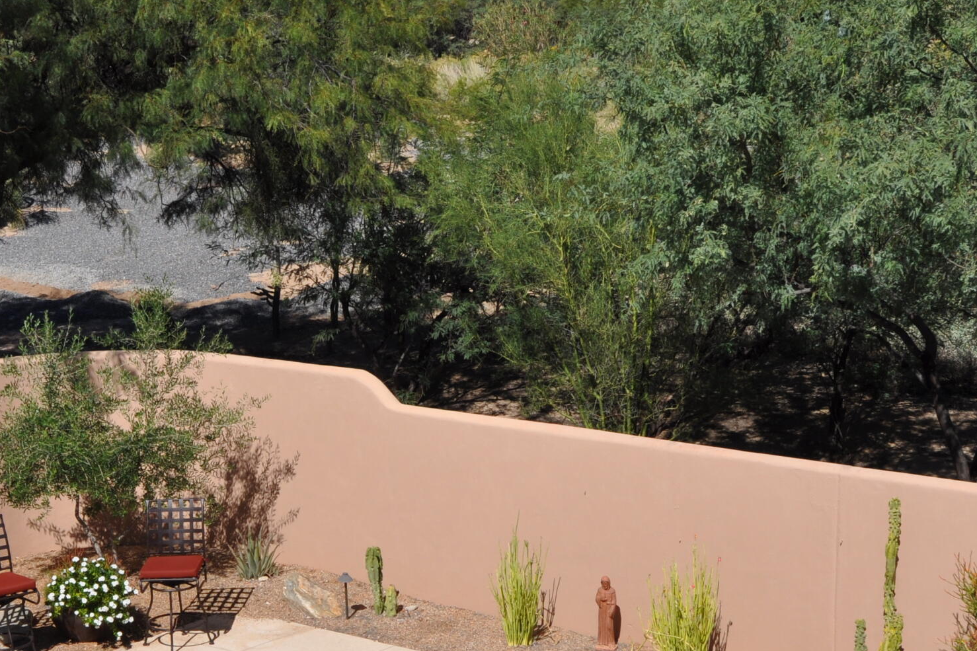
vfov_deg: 18.5
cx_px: 301
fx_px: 1981
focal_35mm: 73
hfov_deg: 27.5
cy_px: 517
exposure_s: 1/500
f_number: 11
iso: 200
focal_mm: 24
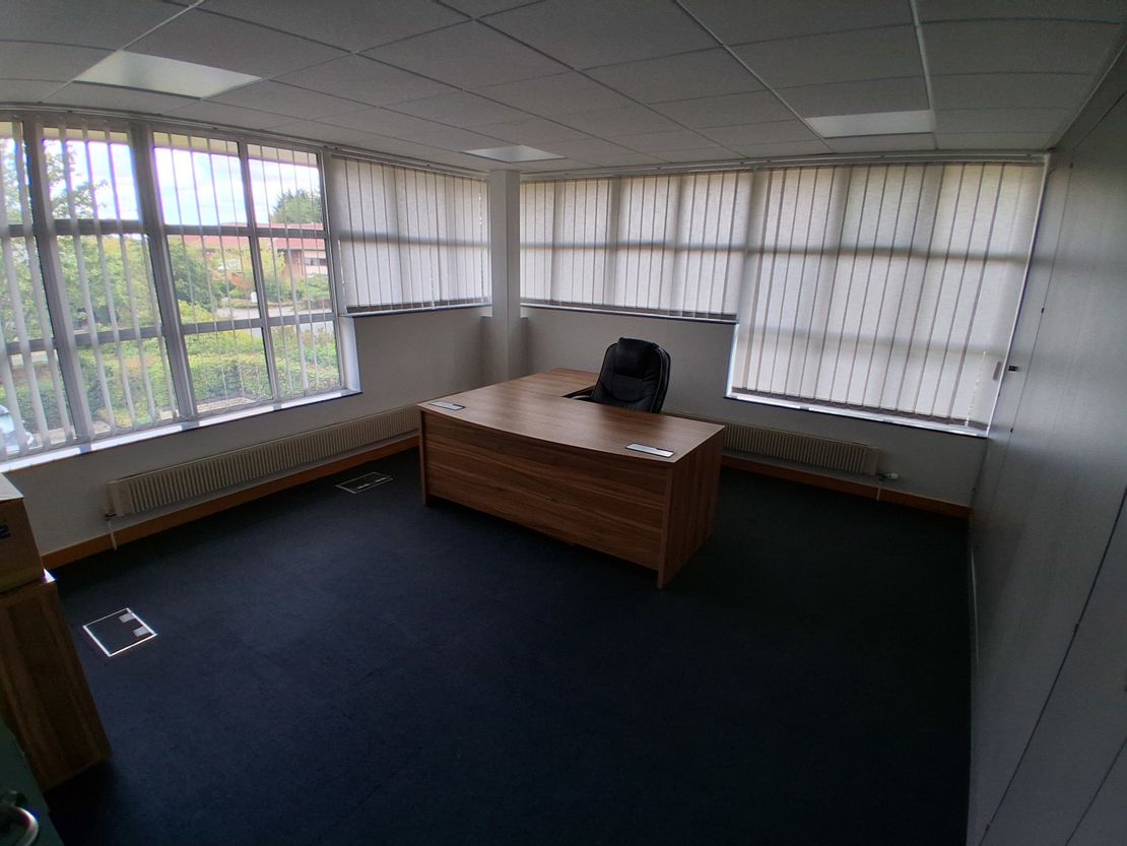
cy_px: 423
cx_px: 564
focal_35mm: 17
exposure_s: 1/100
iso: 64
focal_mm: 1.4
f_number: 2.2
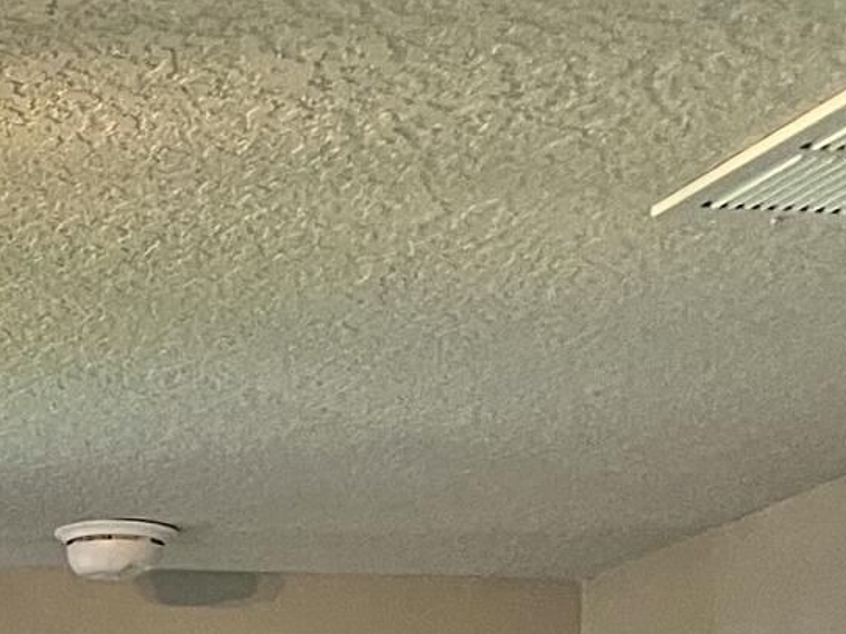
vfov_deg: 9.4
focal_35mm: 144
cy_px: 1430
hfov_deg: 12.3
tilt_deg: -6.6
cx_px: -760
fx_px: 3518
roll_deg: -0.3
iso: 125
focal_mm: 5.7
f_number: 1.5
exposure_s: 1/60
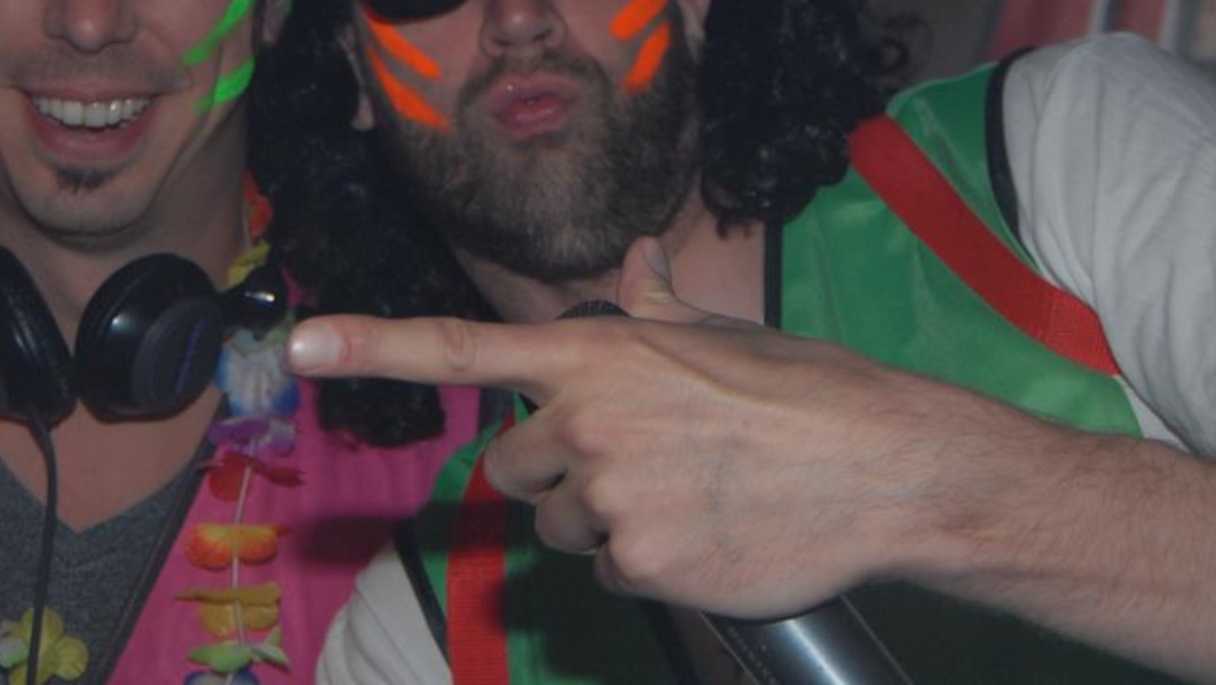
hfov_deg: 22.3
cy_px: 159
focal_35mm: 95
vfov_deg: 12.7
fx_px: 3064
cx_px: 372
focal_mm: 40
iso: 400
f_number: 5.6
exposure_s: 1/15
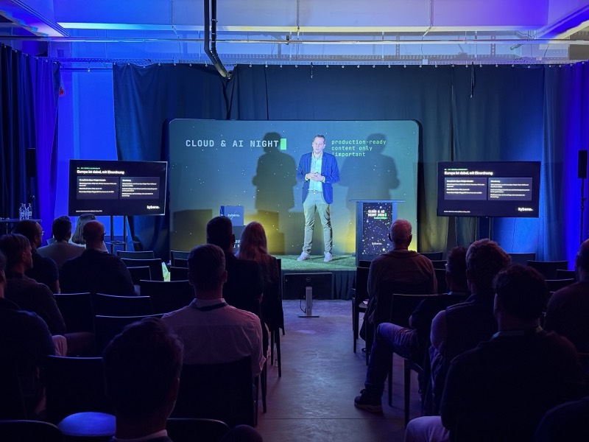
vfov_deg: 30.3
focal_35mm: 48
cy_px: 221
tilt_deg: -2.8
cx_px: 294
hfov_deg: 39.7
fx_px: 817
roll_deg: -0.7
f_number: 1.78
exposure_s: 1/25
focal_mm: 6.76
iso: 400
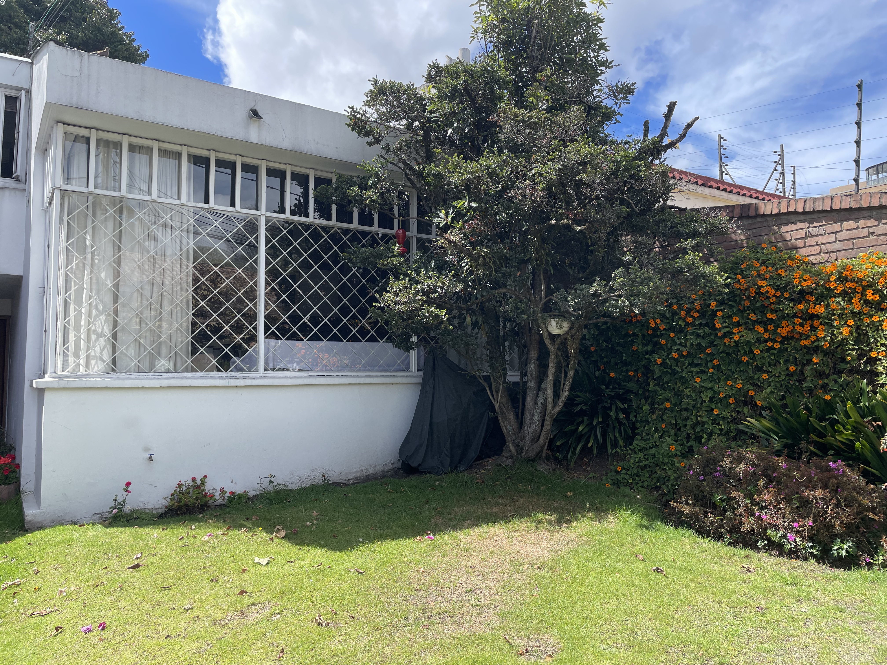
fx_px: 666
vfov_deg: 53.1
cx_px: 444
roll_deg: -0.2
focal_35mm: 26
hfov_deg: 67.3
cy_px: 332
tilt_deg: +5.2
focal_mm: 4.2
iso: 32
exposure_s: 1/1575
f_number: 1.6
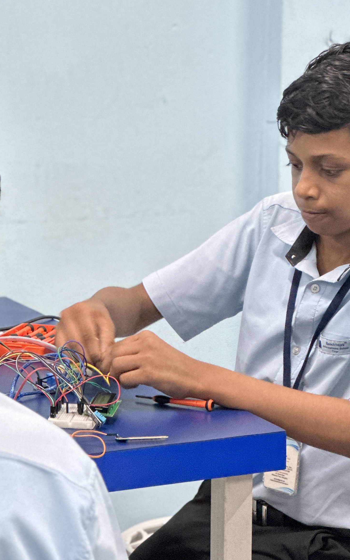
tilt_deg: -8.8
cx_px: 226
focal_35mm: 141
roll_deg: -1.2
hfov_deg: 9.3
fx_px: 2152
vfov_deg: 14.8
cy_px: 198
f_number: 2.8
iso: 320
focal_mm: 9
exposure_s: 1/20
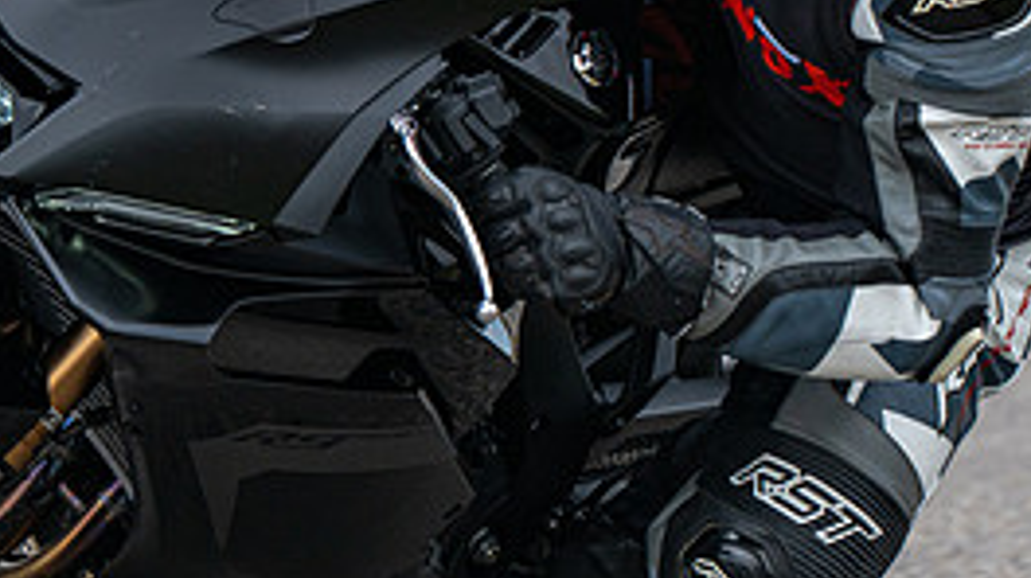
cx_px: 502
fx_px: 33162
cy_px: 29
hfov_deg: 1.8
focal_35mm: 1214
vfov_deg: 1.0
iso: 360
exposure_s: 1/1250
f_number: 6
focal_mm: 450
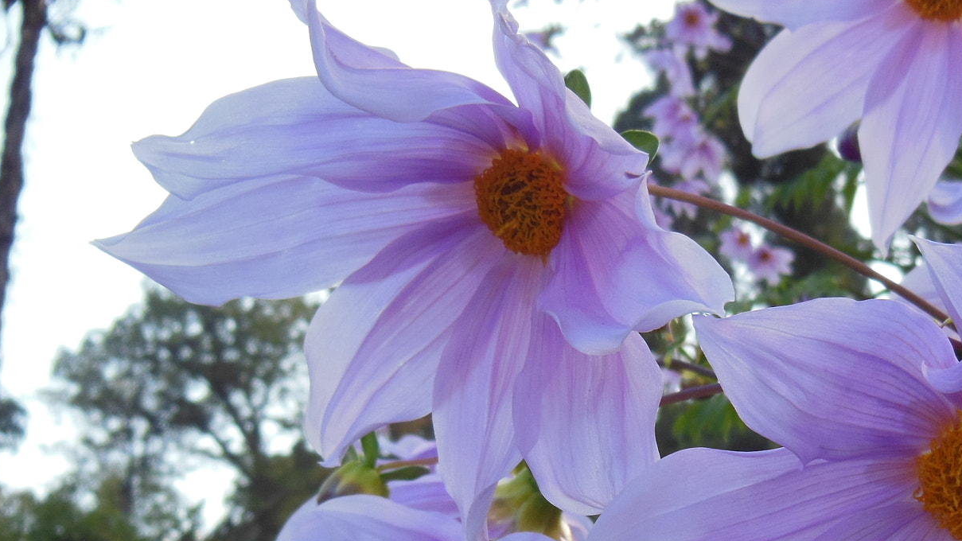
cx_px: 652
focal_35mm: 72
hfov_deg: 29.1
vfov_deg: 16.5
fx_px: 1837
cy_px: 504
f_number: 4.1
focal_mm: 6.9
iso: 125
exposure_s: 1/250
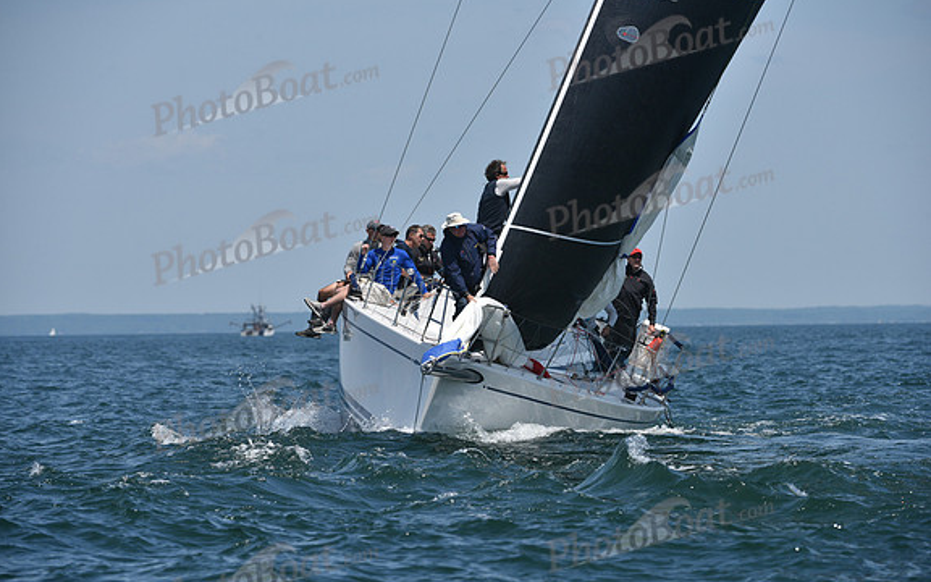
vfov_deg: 4.7
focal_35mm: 277
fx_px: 7028
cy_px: 305
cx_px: 464
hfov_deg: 7.6
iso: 320
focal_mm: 270
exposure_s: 1/1600
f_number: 7.1
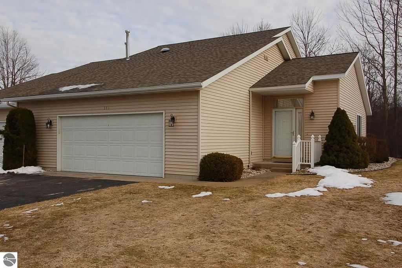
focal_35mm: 33
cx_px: 201
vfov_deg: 39.9
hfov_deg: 57.3
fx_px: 368
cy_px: 134
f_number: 8
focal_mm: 22
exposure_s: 1/250
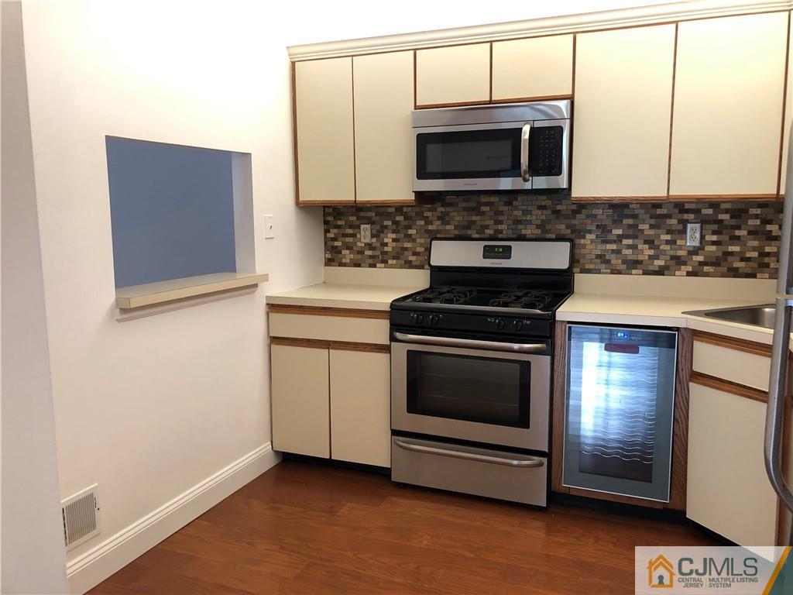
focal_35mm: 28
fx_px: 641
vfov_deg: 49.7
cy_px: 298
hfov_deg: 63.4
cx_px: 396
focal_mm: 3.99
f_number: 1.8
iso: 80
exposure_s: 1/16
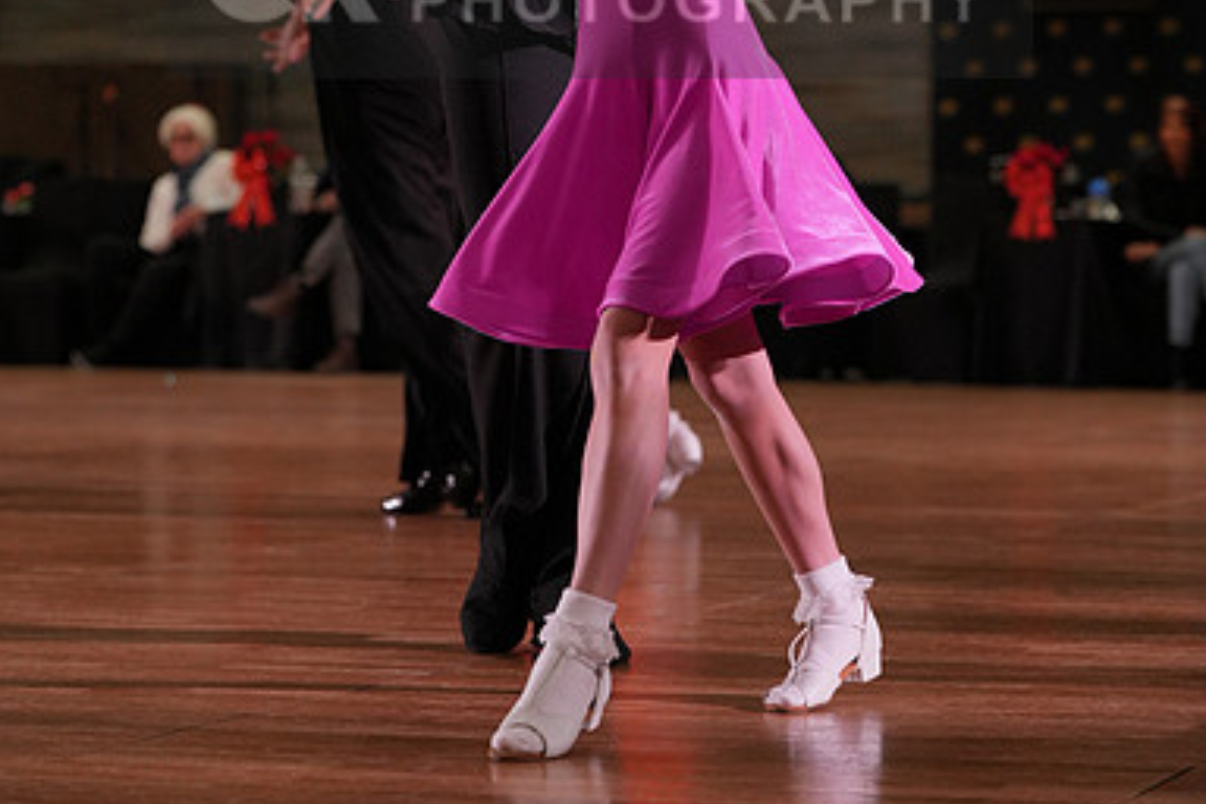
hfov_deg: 16.1
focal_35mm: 127
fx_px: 4254
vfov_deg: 10.7
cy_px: -25
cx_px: 601
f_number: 4
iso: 1250
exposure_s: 1/500
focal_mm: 84
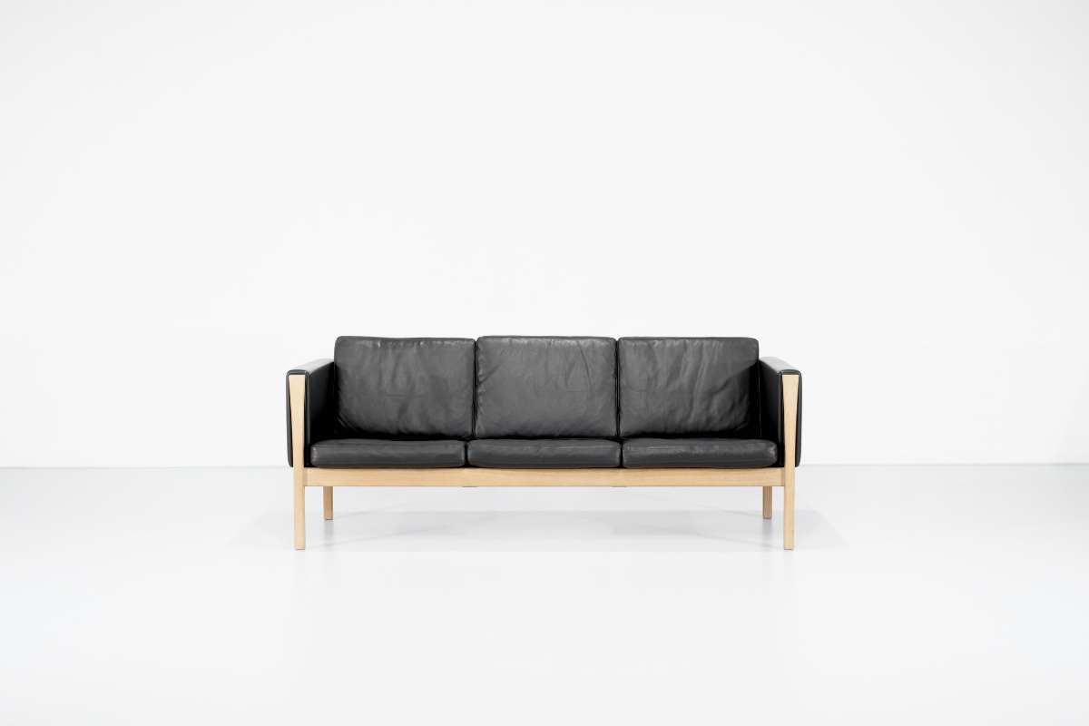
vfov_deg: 25.5
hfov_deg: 37.5
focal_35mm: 53
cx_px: 544
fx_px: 1603
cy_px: 363
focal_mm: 35
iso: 400
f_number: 11
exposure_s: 1/5
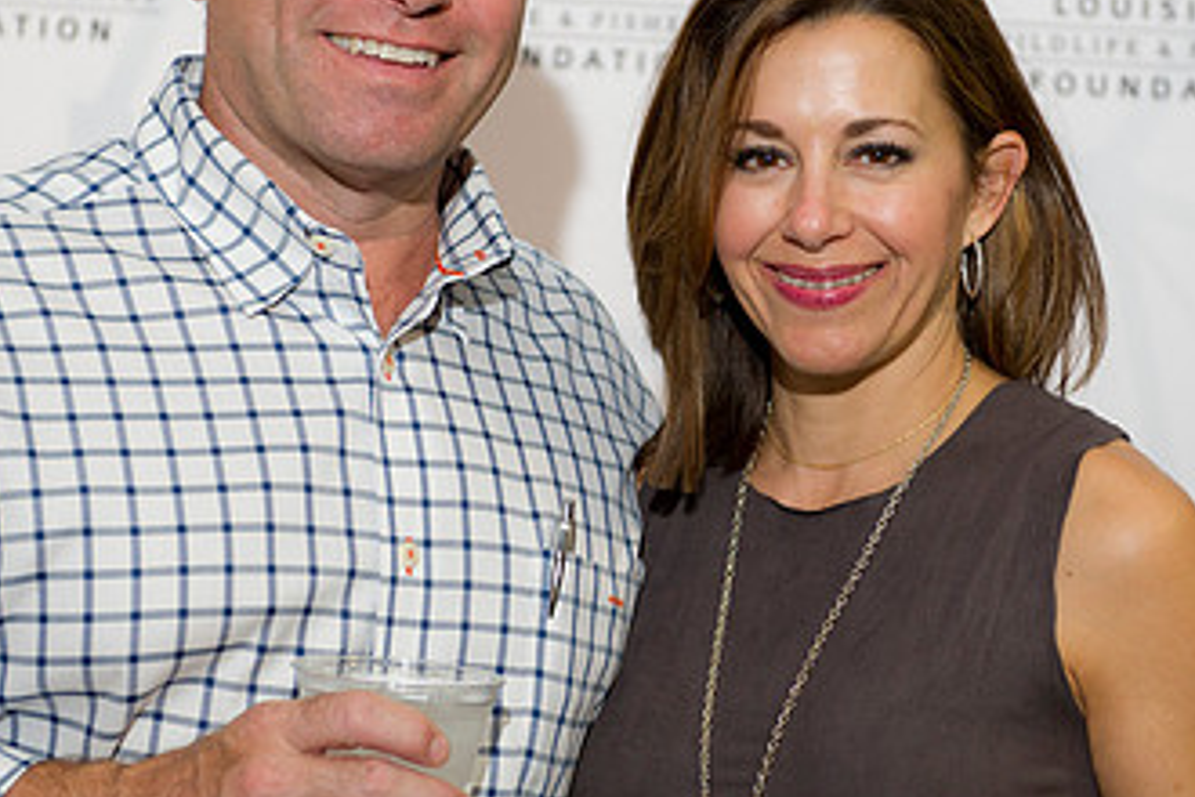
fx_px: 3618
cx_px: 601
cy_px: 322
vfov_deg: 12.6
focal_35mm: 109
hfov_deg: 18.8
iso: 800
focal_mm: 62
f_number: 3.5
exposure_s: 1/125
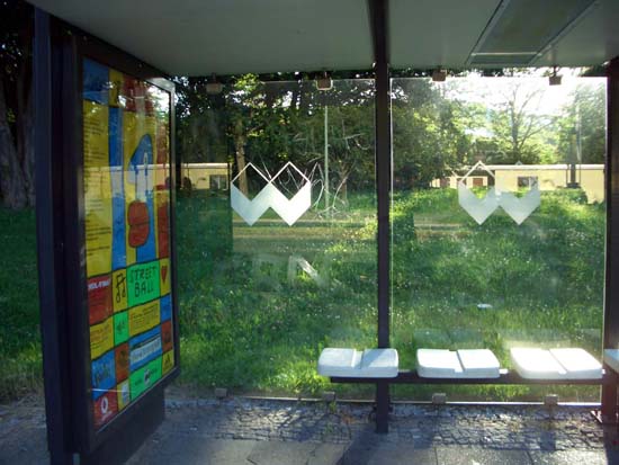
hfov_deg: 52.6
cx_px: 310
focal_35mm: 35
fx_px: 626
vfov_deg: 40.7
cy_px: 232
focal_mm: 5.8
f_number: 2.6
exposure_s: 1/160
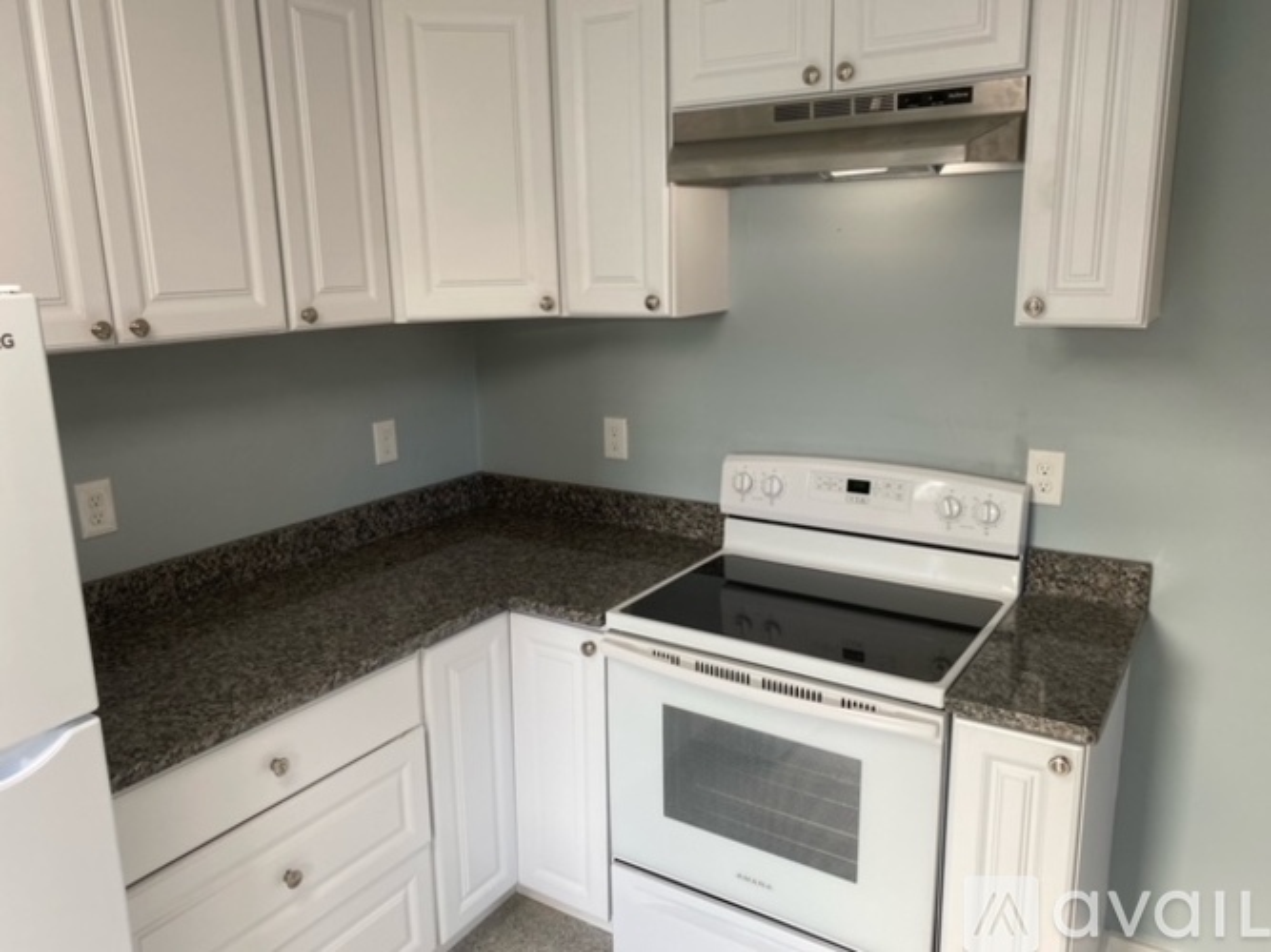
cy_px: 476
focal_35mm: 26
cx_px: 636
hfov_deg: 67.3
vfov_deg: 53.0
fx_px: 954
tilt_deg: -13.2
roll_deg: +1.4
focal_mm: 4.25
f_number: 1.8
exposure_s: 1/120
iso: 64
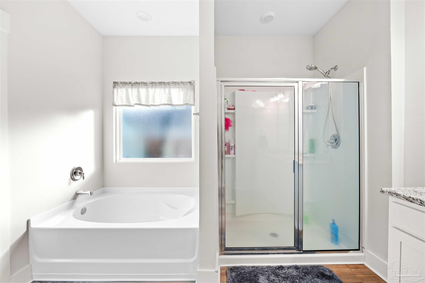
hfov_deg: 100.4
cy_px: 142
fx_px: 177
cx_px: 212
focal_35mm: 15
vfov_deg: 77.2
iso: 400
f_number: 8
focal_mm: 15
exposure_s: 1/10
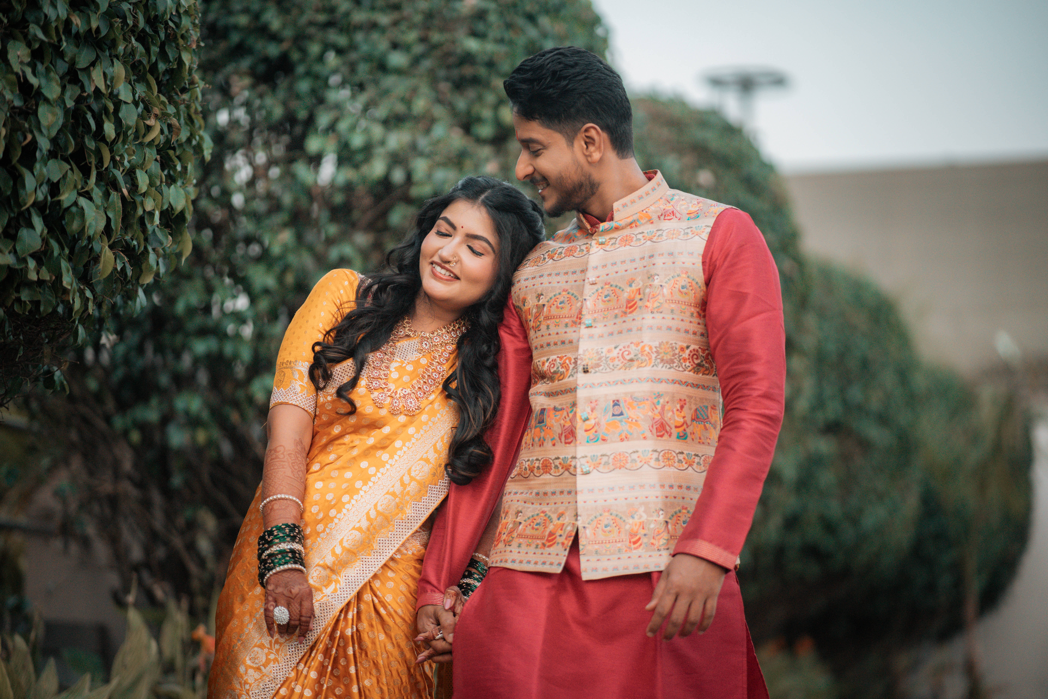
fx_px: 2474
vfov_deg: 16.1
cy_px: 350
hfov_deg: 23.9
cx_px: 524
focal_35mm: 85
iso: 2500
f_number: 1.4
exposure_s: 1/1250
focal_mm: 85
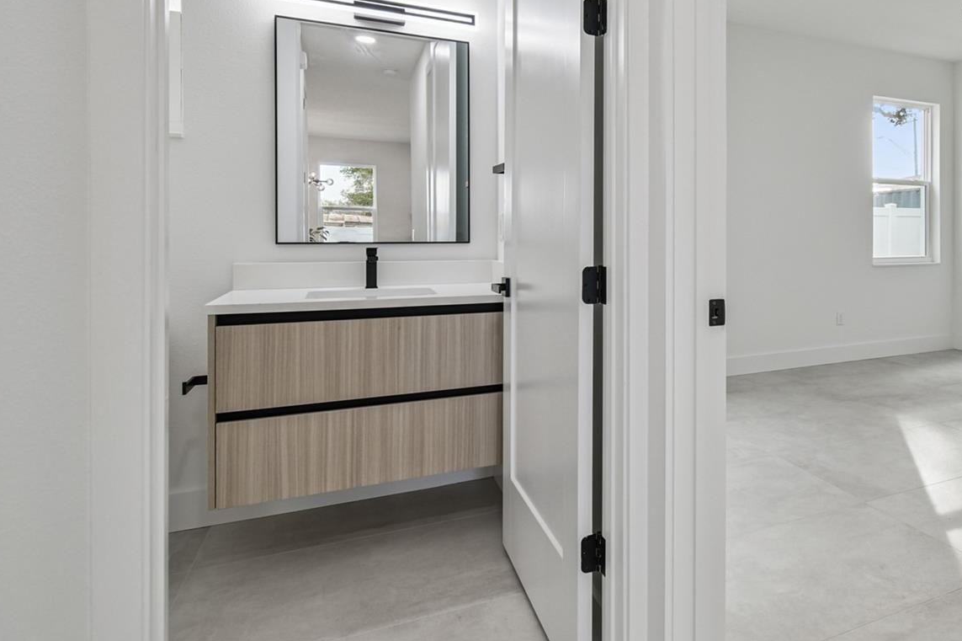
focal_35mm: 21
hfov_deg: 78.3
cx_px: 650
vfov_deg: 58.5
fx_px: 561
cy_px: 229
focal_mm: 10
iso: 100
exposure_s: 1/8
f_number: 7.1
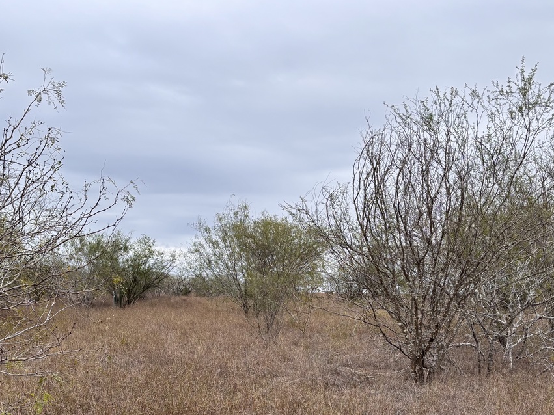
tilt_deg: -1.3
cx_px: 276
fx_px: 704
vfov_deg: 32.0
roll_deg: -2.2
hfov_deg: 43.0
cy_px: 333
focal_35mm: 44
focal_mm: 5.96
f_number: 1.6
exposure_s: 1/1876
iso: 50
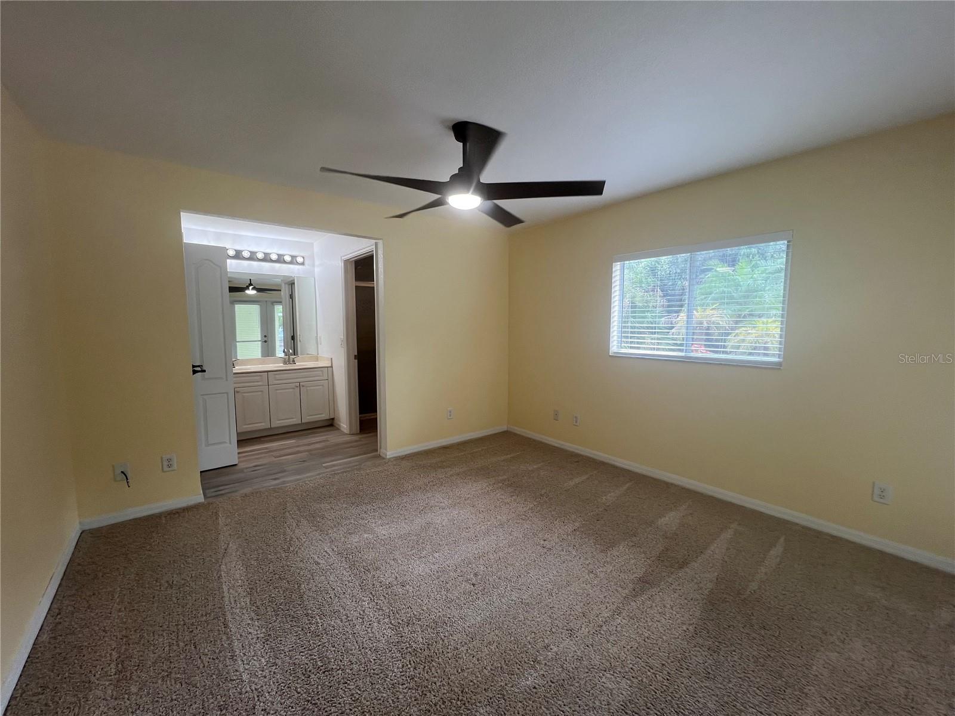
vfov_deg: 89.9
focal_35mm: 13
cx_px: 478
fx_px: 359
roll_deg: -0.2
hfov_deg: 106.2
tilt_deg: -4.3
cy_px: 358
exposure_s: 1/120
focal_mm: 1.57
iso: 64
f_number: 1.8
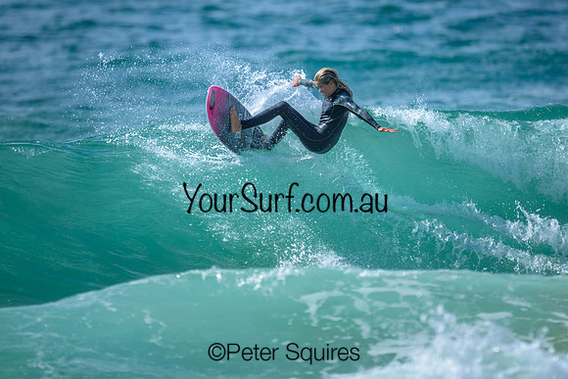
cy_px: 174
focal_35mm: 1099
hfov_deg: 1.9
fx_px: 17343
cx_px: 307
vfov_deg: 1.3
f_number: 6.3
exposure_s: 1/2000
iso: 220
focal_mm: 800
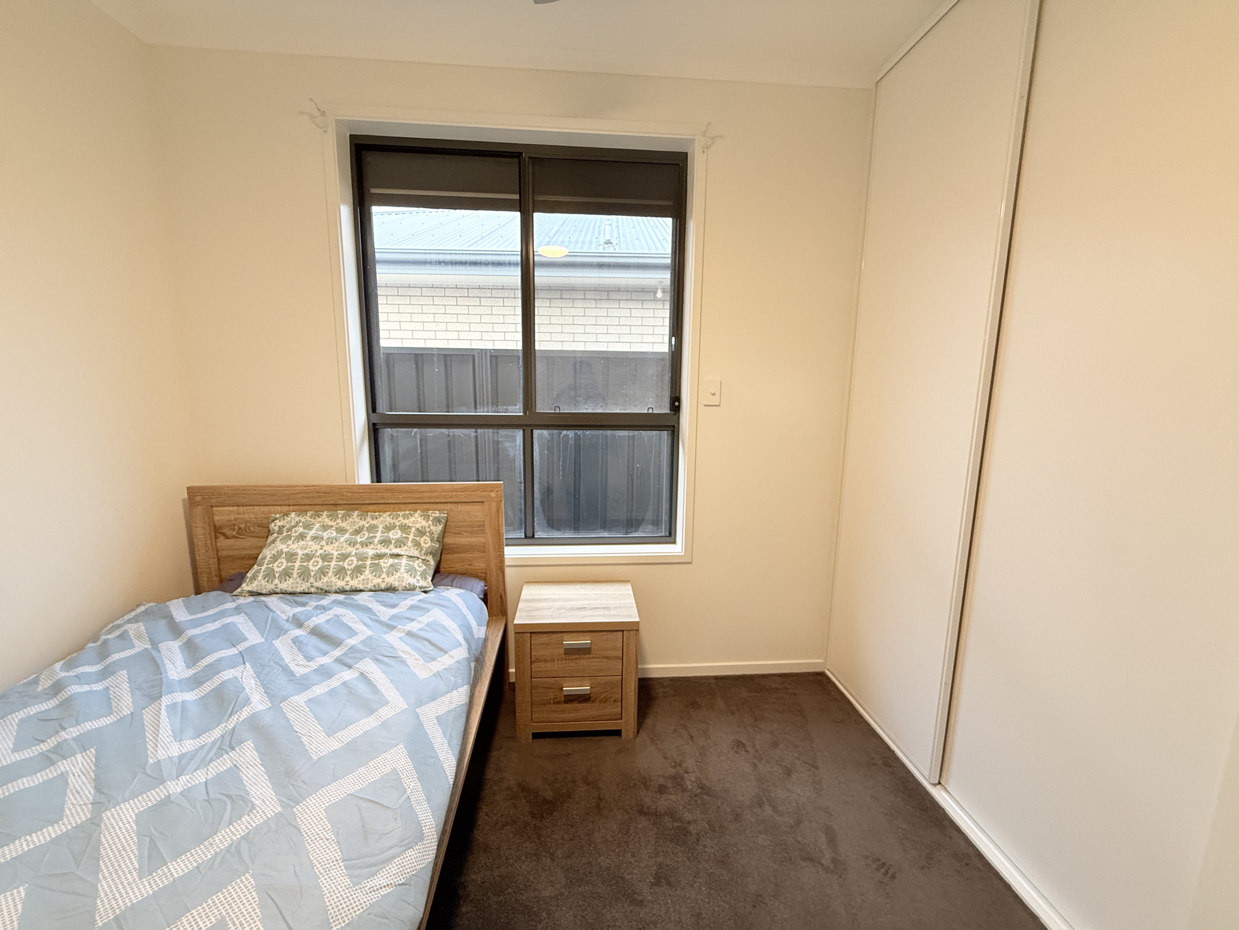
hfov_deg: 102.1
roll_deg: -1.3
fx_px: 501
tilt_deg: -8.8
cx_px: 620
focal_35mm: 14
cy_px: 465
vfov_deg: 85.7
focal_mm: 2.22
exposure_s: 1/100
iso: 160
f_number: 2.2
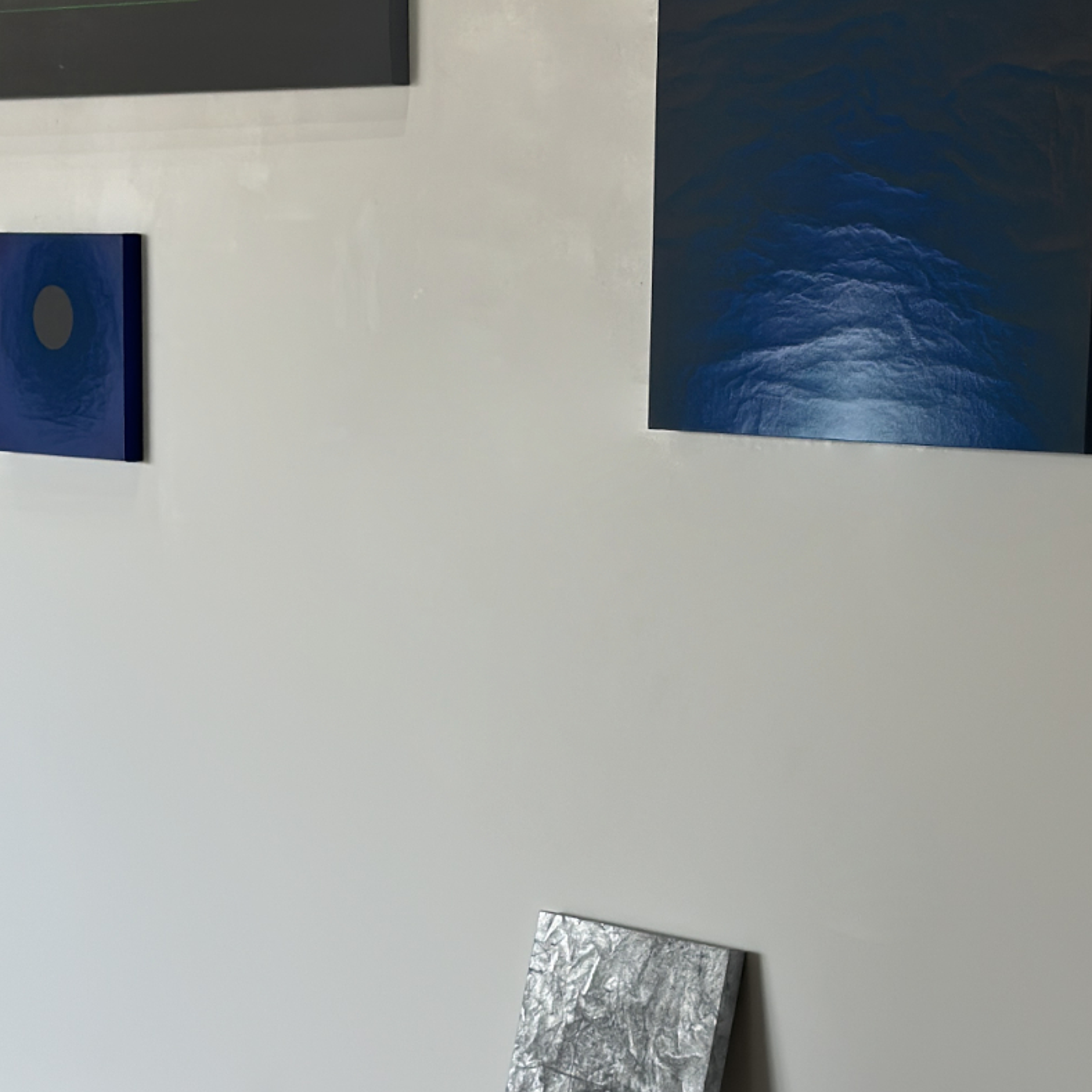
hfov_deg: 20.1
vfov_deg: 20.1
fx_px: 3069
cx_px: 721
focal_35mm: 86
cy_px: 668
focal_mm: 6.9
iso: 64
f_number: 1.8
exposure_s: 1/103
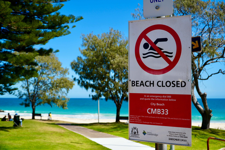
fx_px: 272
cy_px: 75
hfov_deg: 45.0
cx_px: 112
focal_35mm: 44
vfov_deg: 30.8
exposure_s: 1/800
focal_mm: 29
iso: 100
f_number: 5
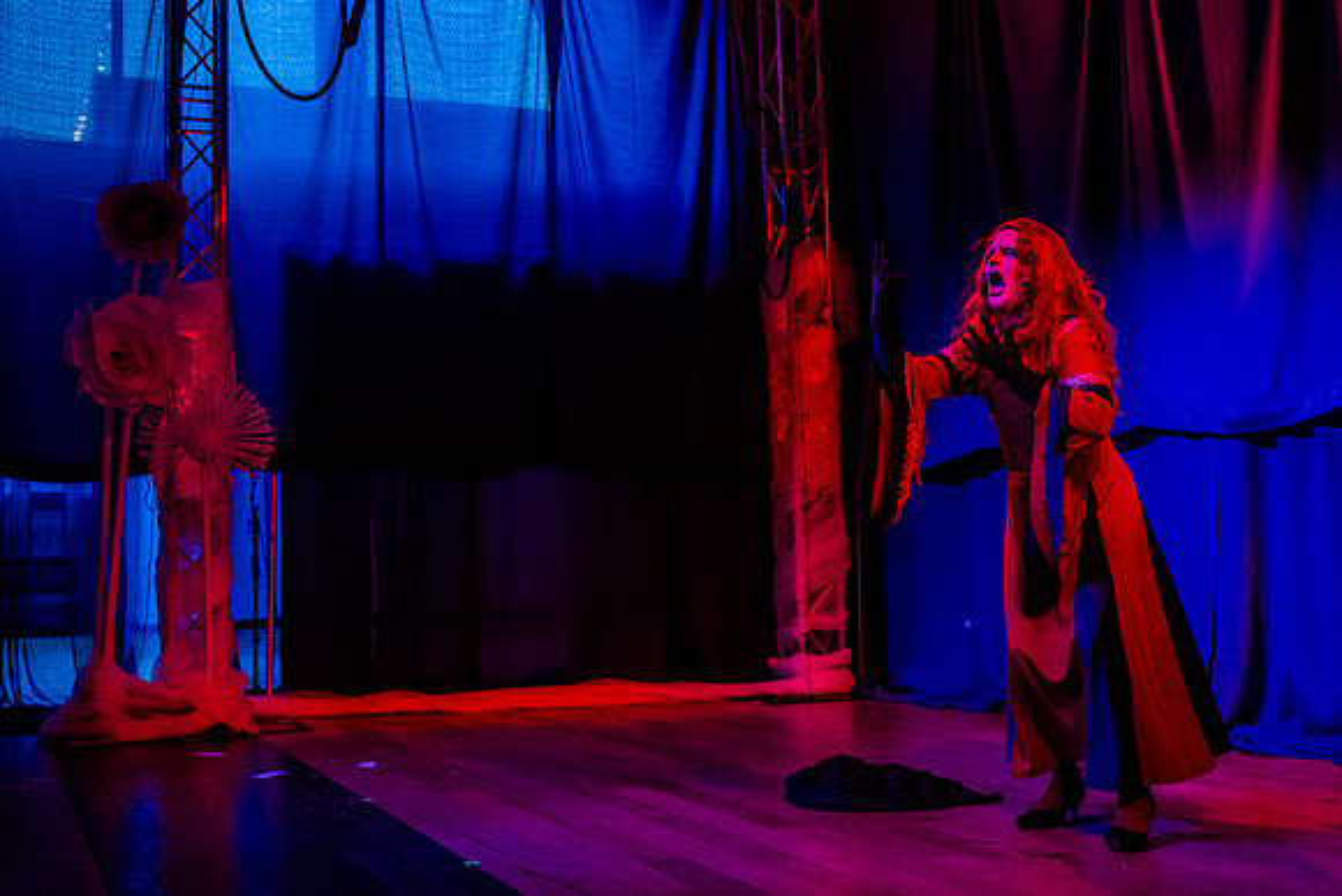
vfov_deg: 30.7
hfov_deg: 44.8
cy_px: 378
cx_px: 595
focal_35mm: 44
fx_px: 1626
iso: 2500
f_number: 2.8
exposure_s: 1/100
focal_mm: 32
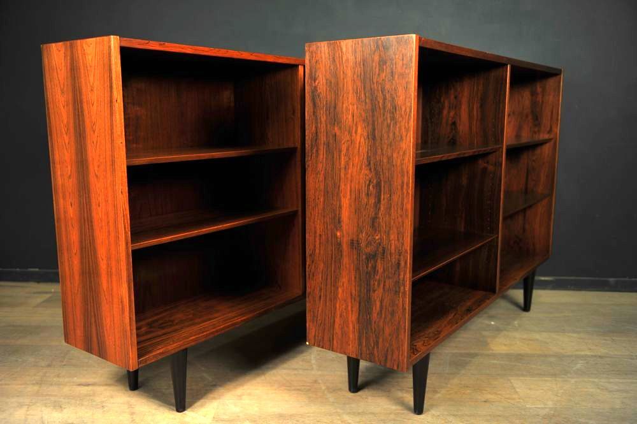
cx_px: 318
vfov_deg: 41.0
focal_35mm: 32
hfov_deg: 58.8
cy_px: 212
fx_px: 566
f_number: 2.8
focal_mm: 32
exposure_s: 1/60
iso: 200
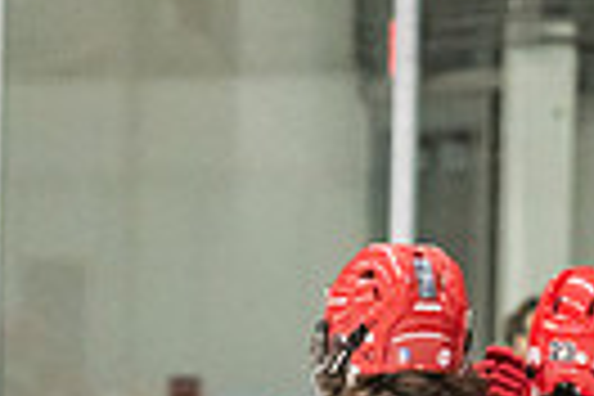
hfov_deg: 3.8
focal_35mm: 546
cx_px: 572
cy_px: 812
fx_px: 9008
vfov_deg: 2.5
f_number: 2.8
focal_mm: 105
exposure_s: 1/800
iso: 4000
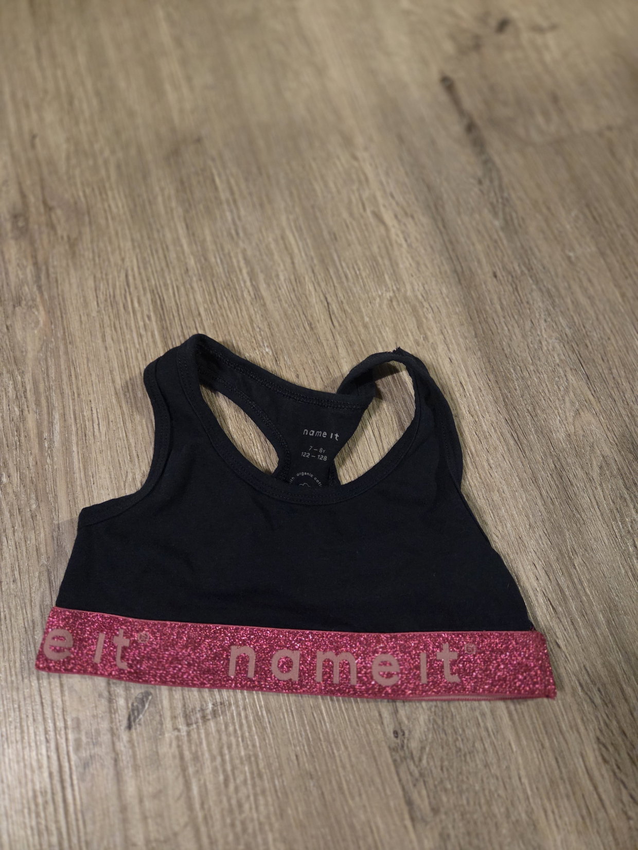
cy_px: 425
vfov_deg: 73.9
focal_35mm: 23
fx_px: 565
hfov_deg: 58.9
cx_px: 319
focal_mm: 5.4
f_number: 1.8
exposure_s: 1/100
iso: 2500
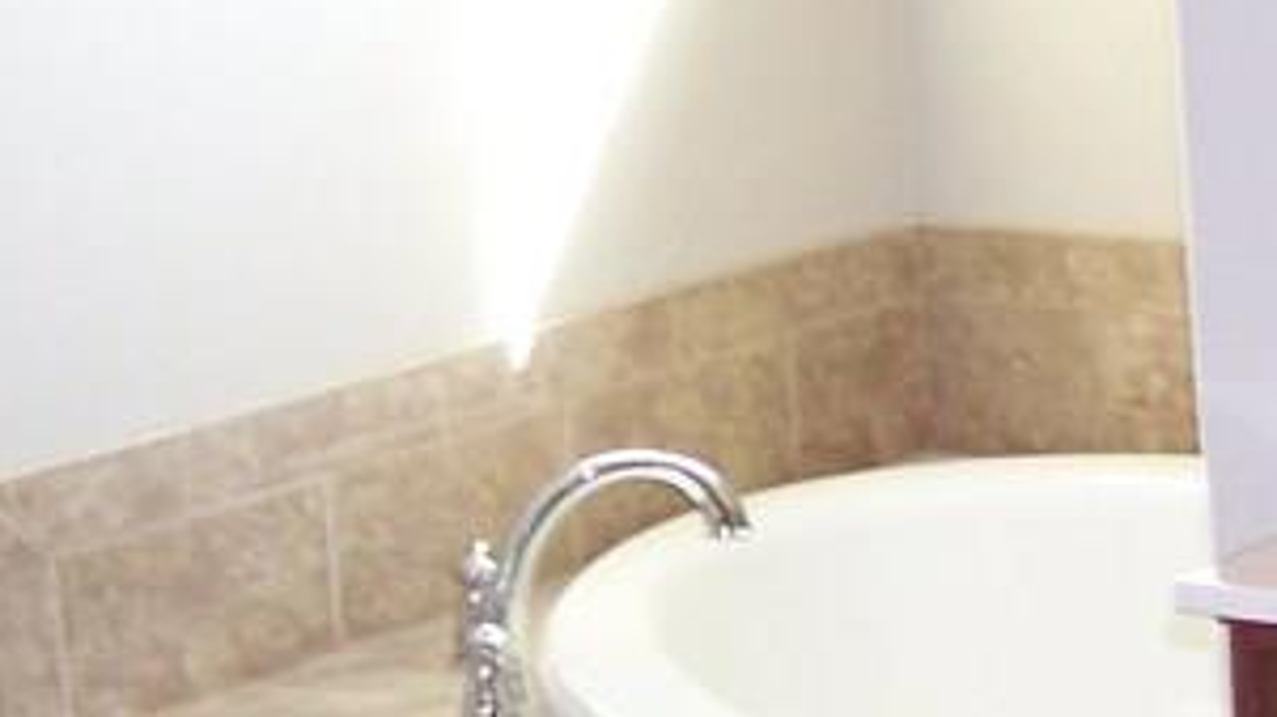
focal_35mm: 141
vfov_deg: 8.6
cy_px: 314
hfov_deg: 15.2
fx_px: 4772
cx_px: 1005
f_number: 2.8
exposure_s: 1/60
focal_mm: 6.3
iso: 140
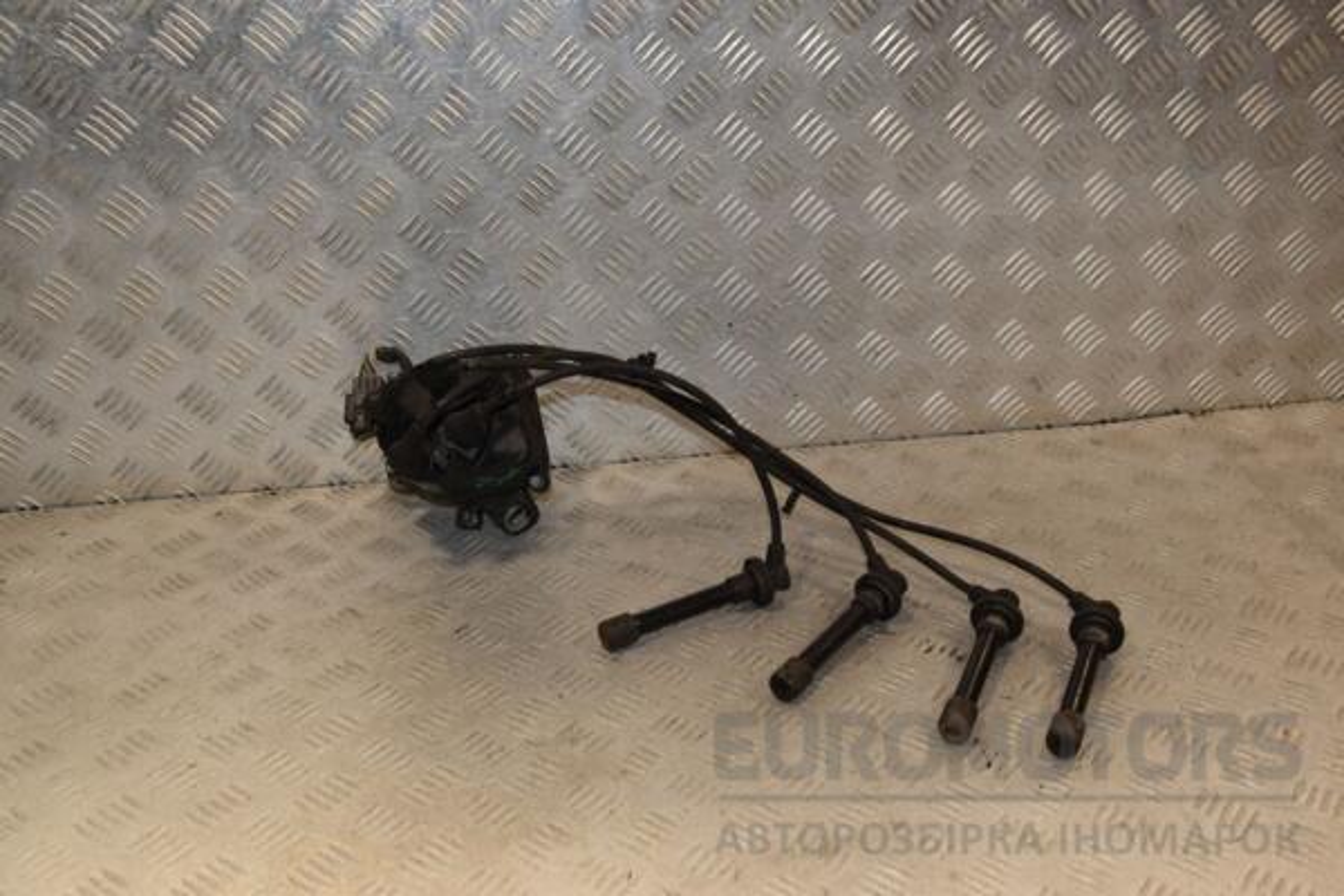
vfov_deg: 34.2
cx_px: 672
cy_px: 448
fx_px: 1456
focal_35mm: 39
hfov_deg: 49.6
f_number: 6.3
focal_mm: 26
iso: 800
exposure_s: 1/200
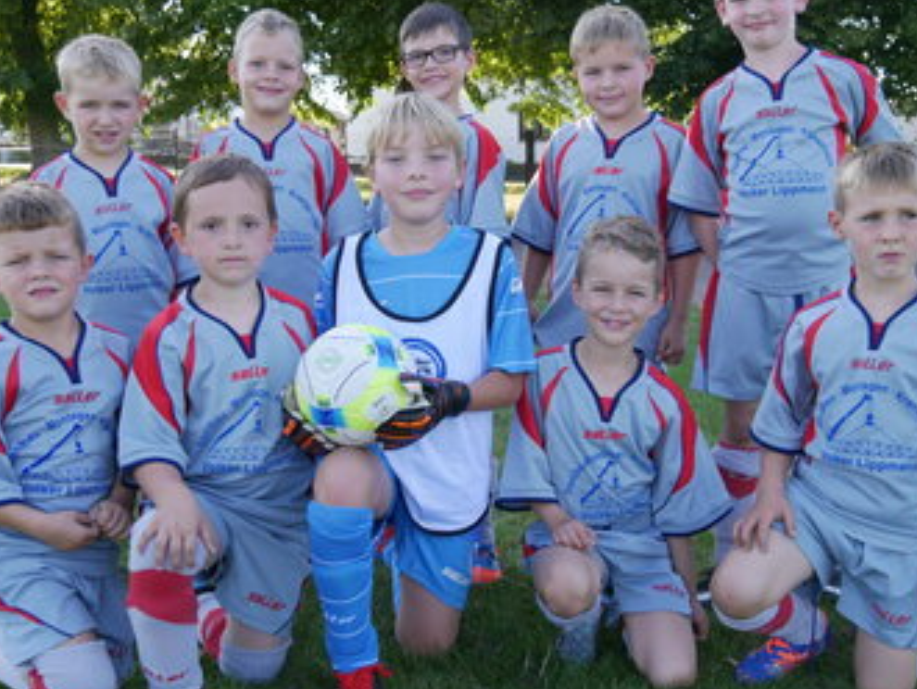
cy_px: 361
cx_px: 467
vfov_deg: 31.6
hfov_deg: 41.2
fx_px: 1219
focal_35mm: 46
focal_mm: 19
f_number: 3.8
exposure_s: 1/250
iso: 200
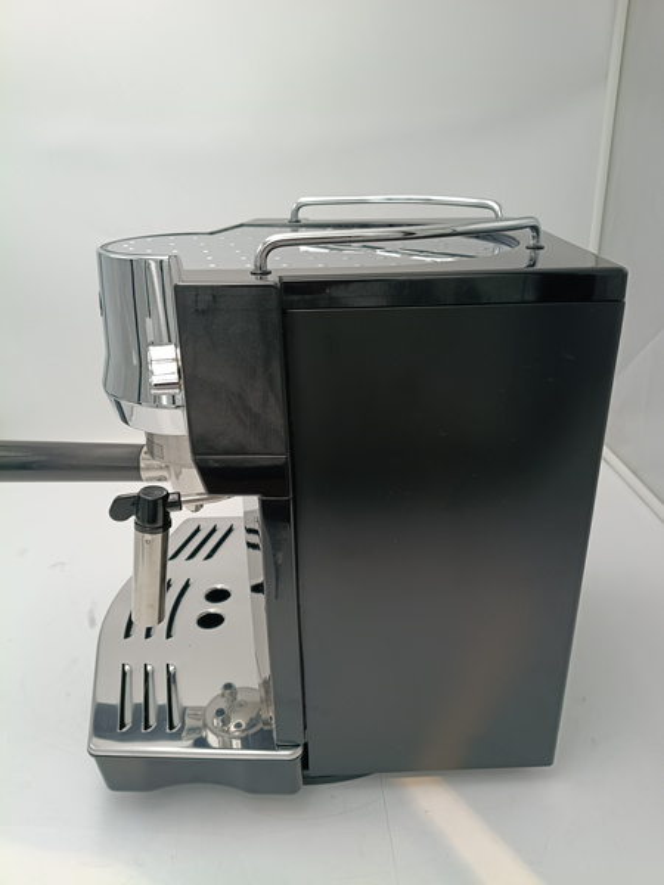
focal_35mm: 26
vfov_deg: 67.3
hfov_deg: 53.1
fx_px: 665
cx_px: 332
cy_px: 442
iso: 211
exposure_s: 1/100
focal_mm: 4.81
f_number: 1.8
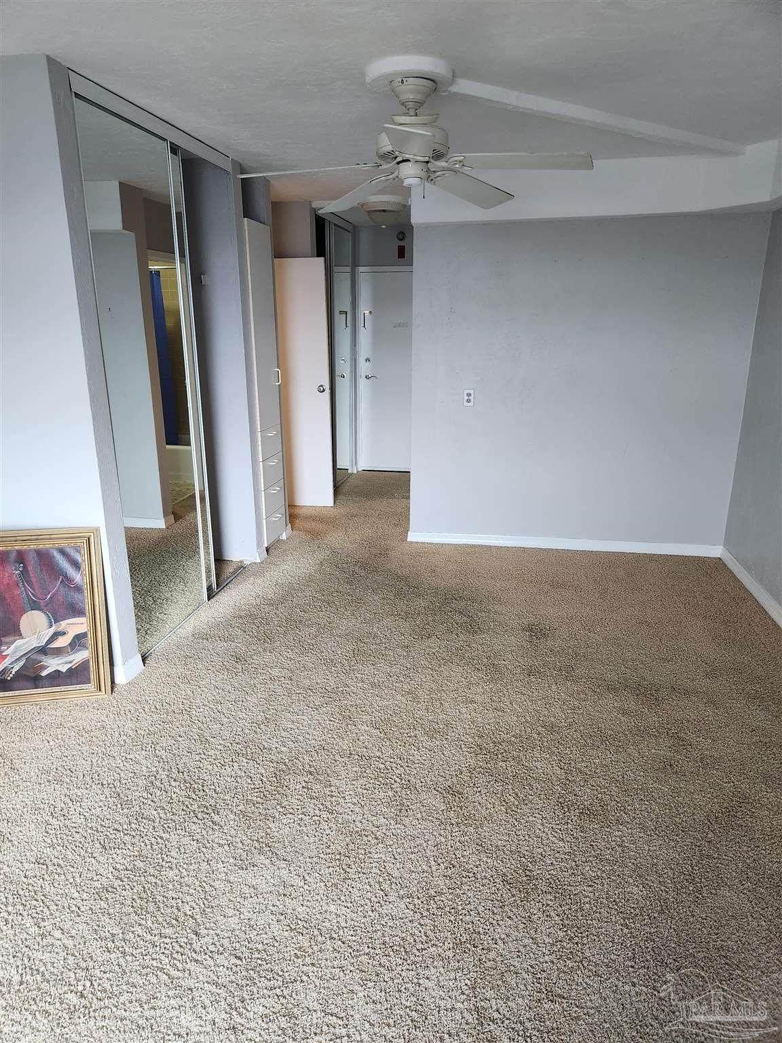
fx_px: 693
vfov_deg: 73.9
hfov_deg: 58.9
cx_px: 391
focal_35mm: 23
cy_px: 522
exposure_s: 1/120
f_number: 1.8
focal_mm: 5.4
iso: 400
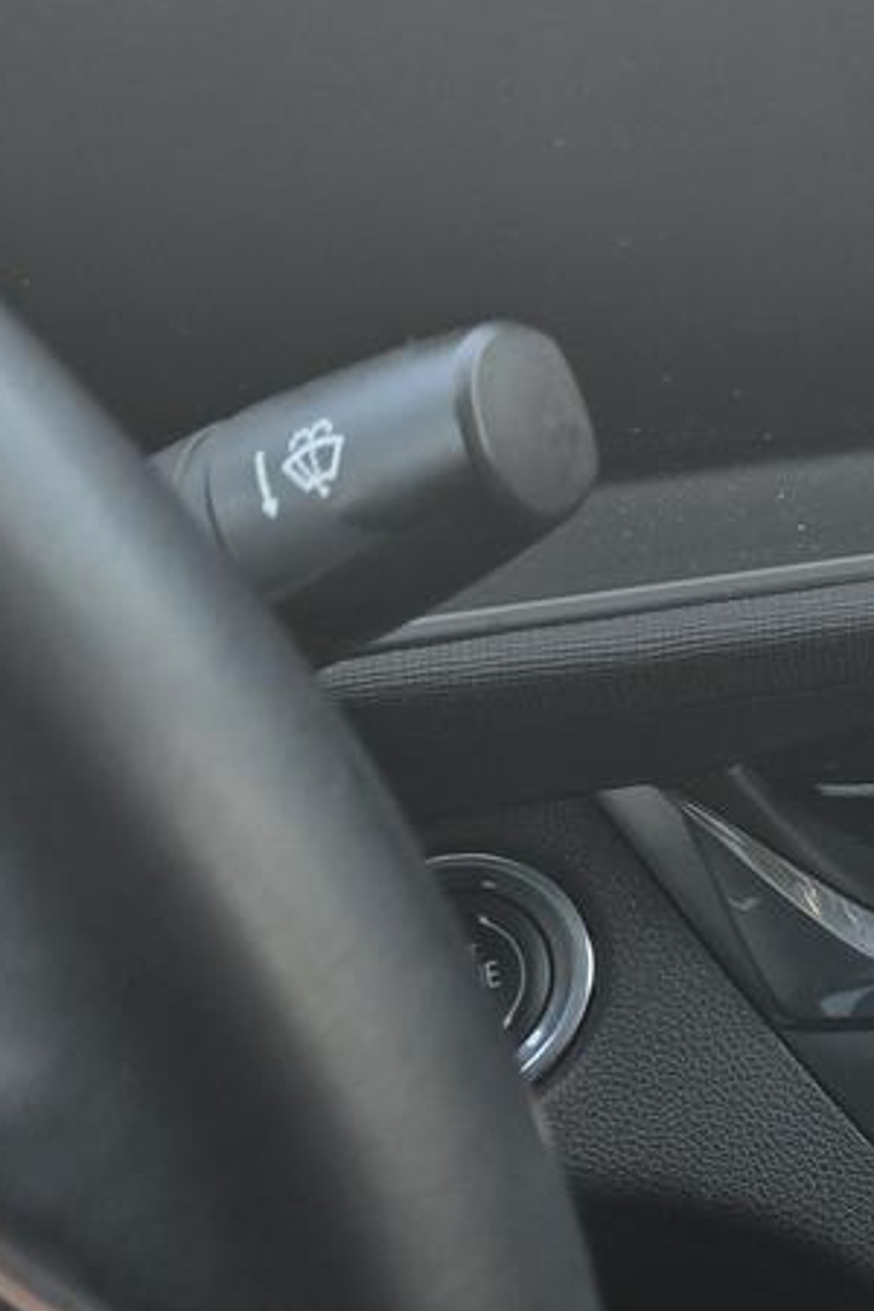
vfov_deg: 29.2
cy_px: 312
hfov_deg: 16.0
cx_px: 1707
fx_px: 2476
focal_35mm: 68
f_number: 1.8
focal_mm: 5.4
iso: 32
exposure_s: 1/180
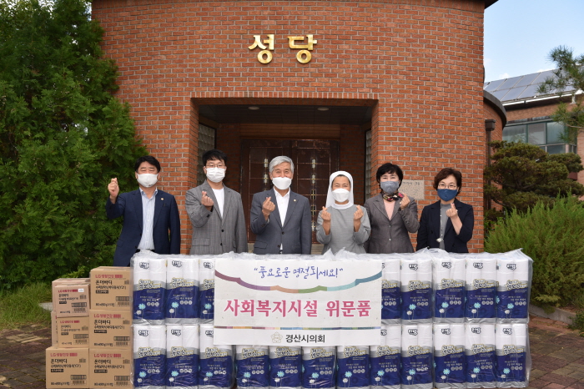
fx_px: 649
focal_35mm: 40
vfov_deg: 33.4
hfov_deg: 48.5
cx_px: 292
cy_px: 194
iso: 100
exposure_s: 1/160
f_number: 6.3
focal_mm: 40
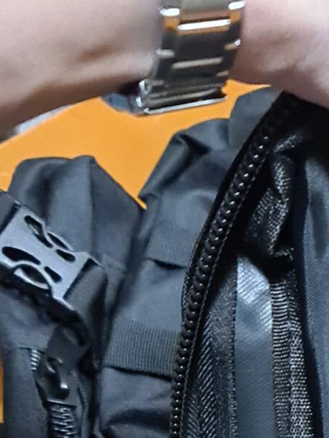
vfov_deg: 16.4
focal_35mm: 107
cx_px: 467
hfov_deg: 13.2
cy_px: 697
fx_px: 1355
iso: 1250
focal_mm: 7
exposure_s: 1/100
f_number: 1.8
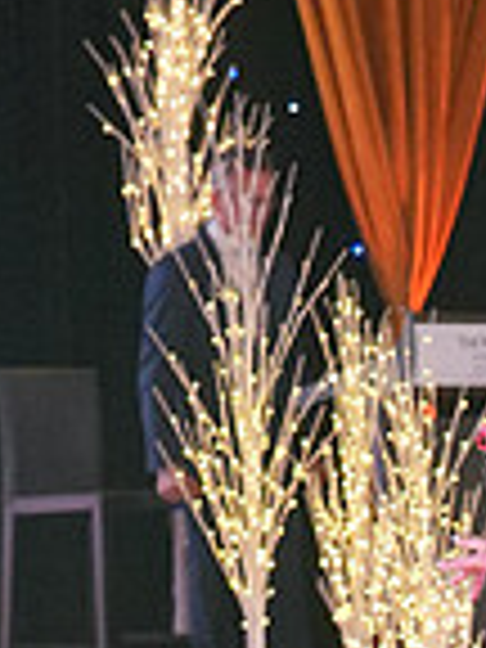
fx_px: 6982
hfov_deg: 4.0
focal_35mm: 373
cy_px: 837
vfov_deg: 5.3
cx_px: 763
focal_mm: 64
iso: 2500
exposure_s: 1/400
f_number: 4
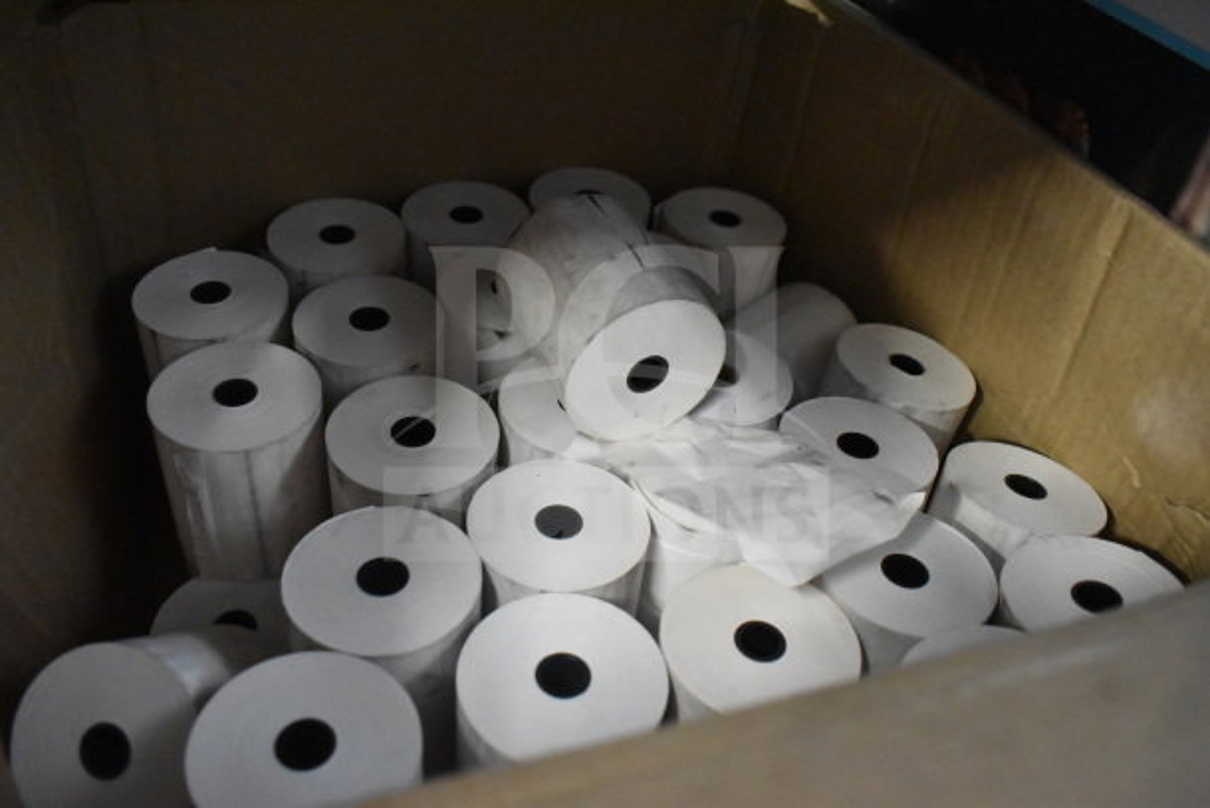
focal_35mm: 30
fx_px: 1009
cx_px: 605
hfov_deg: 61.9
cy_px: 404
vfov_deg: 43.6
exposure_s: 1/30
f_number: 3.5
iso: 7200
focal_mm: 20
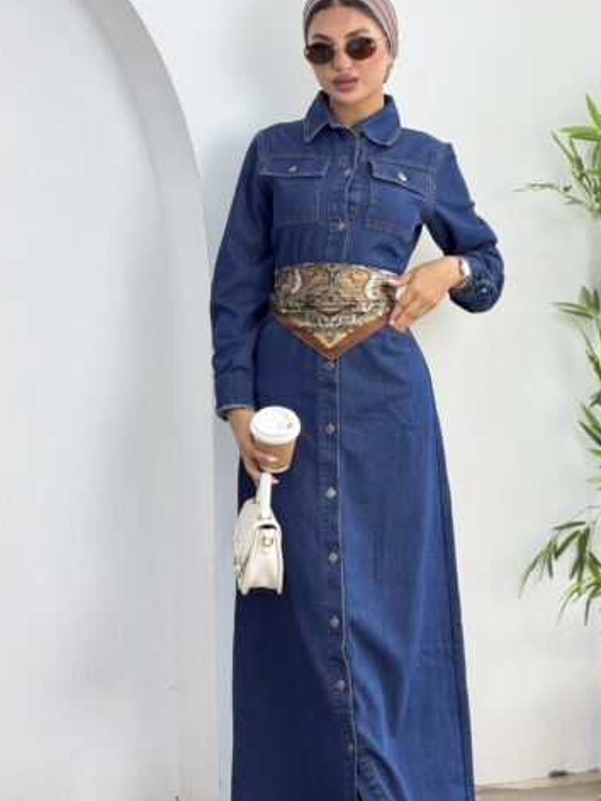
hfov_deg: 11.7
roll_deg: +1.3
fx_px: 2940
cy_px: 389
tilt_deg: -6.1
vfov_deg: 15.5
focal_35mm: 127
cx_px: 343
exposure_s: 1/100
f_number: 2.8
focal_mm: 16.89
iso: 64
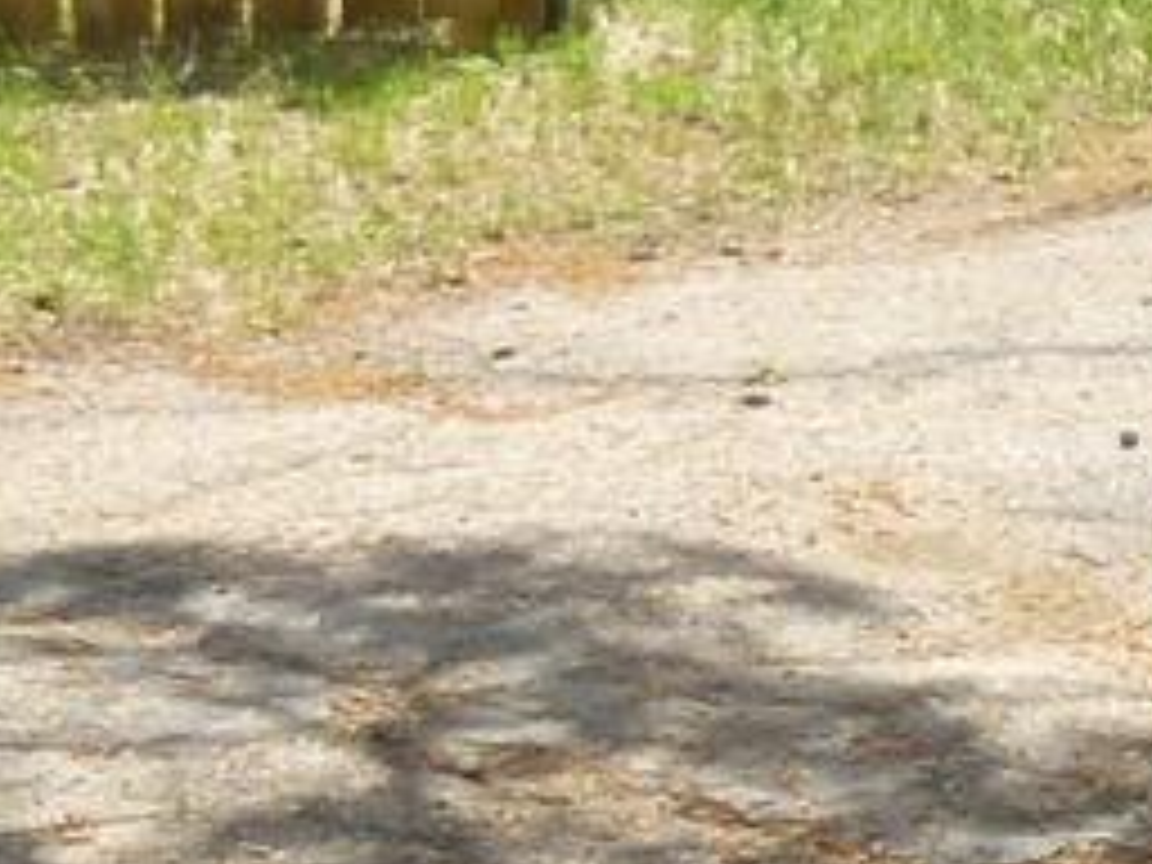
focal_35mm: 156
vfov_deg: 9.2
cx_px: 1292
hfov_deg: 12.4
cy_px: -490
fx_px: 5192
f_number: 3.1
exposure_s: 1/500
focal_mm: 4.5
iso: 100
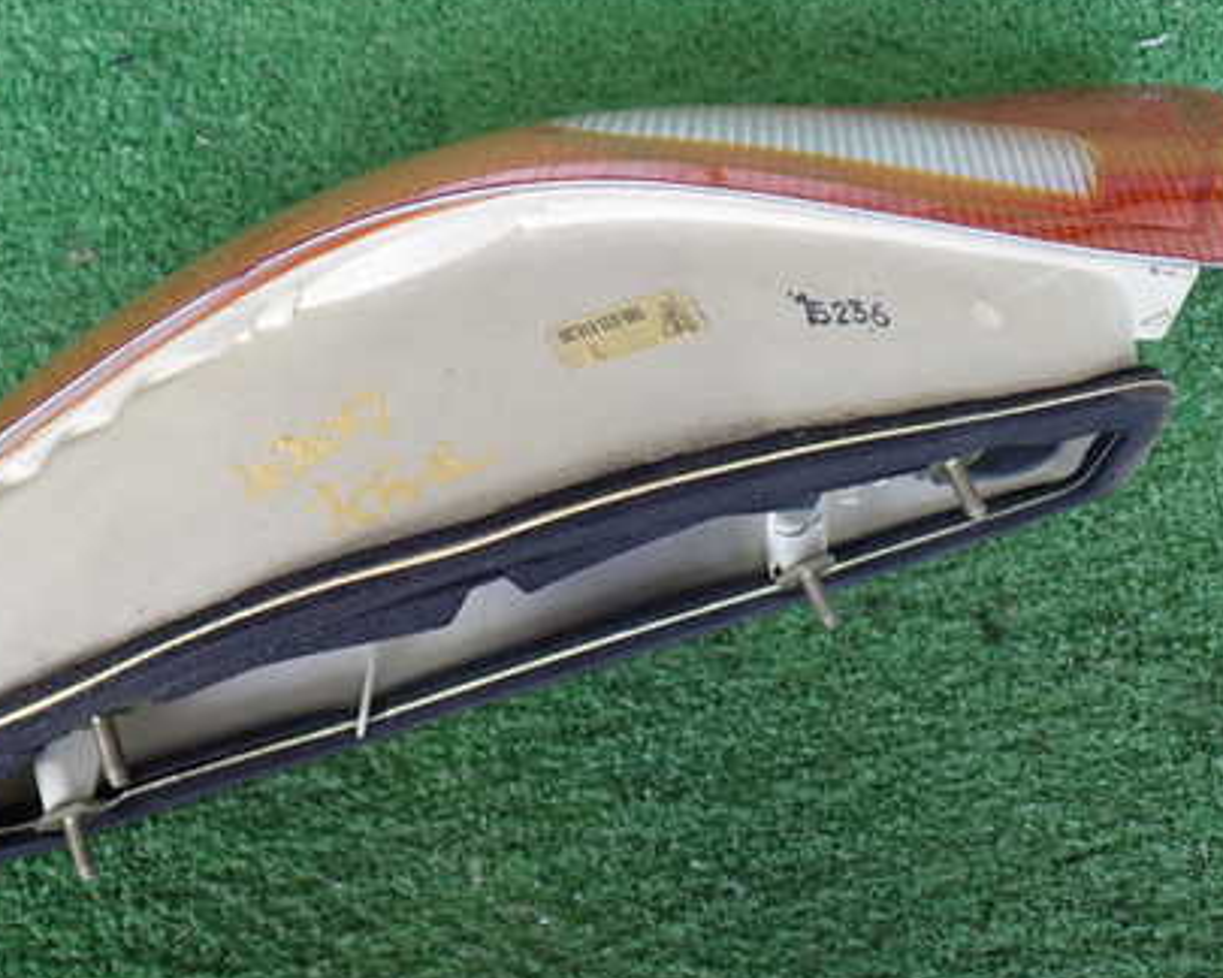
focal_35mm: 52
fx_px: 1882
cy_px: 444
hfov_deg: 35.7
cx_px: 426
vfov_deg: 29.1
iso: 200
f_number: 2.5
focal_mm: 6.37
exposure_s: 1/80
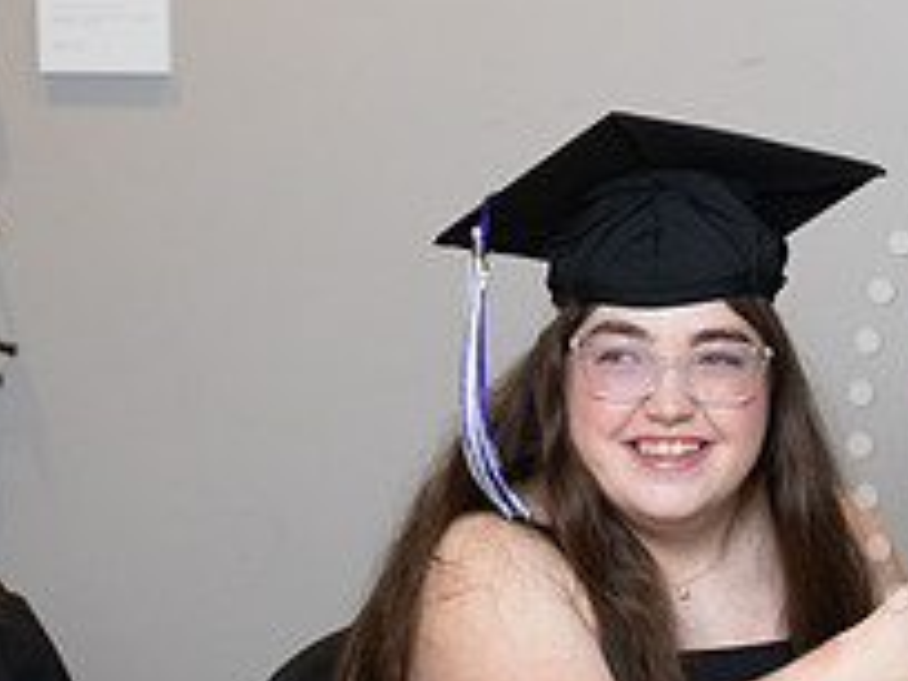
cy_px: 416
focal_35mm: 123
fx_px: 3226
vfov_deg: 12.0
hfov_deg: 15.1
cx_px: 1273
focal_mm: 45
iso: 1000
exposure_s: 1/125
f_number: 5
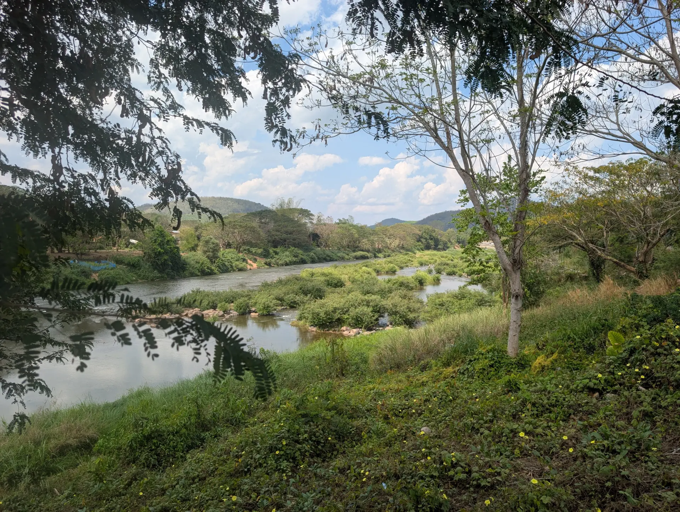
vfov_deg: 56.9
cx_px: 340
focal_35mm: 24
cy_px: 256
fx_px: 472
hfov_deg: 71.5
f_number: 1.68
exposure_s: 1/810
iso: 18
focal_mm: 6.9
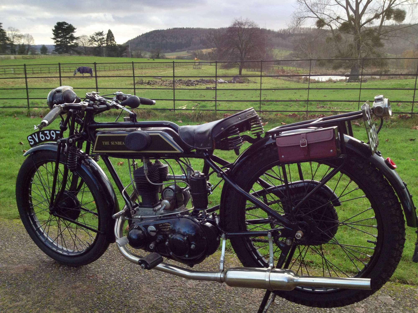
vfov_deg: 40.7
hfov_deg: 52.6
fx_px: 423
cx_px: 209
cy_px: 156
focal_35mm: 35
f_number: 2.4
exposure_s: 1/343
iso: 50
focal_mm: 4.28
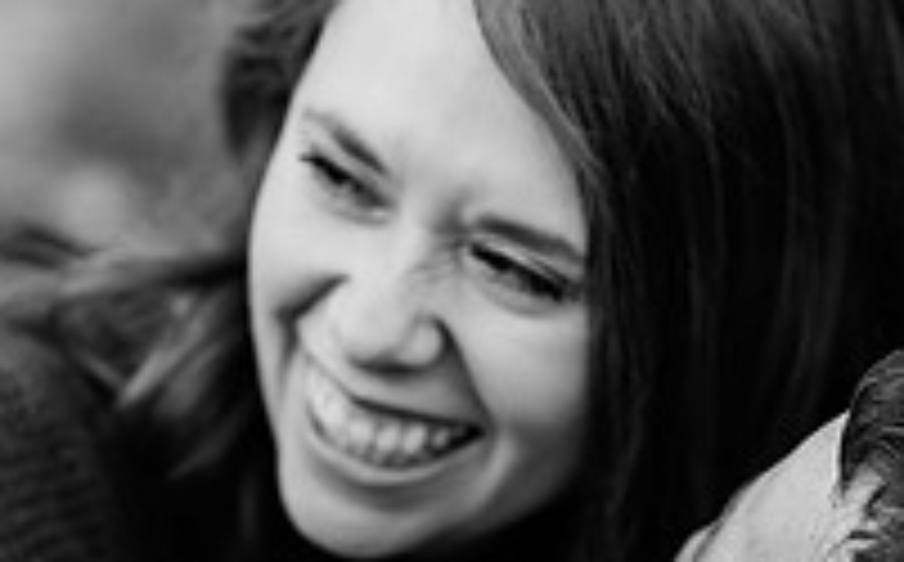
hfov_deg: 10.8
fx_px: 4773
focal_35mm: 194
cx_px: 582
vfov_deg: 6.6
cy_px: 886
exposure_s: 1/200
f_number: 2.5
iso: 500
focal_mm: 85
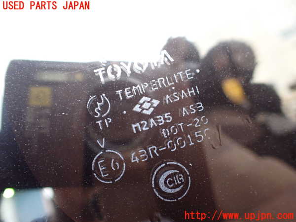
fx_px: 257
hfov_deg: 60.0
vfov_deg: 46.8
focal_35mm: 30
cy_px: 111
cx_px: 148
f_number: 2.3
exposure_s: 1/60
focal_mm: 5.4
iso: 800
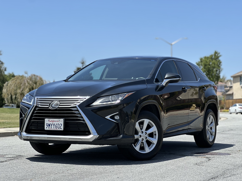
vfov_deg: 19.1
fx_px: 538
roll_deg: -0.7
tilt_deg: +2.7
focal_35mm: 77
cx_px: 121
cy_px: 90
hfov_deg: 25.3
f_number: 2.8
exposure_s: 1/479
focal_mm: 9
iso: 32
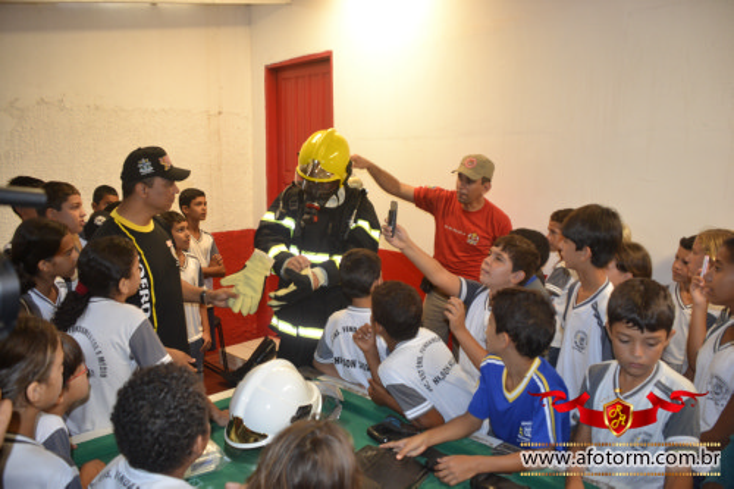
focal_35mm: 30
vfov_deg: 43.6
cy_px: 244
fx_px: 611
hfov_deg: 61.9
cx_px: 367
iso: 720
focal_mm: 20
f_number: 3.5
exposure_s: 1/60
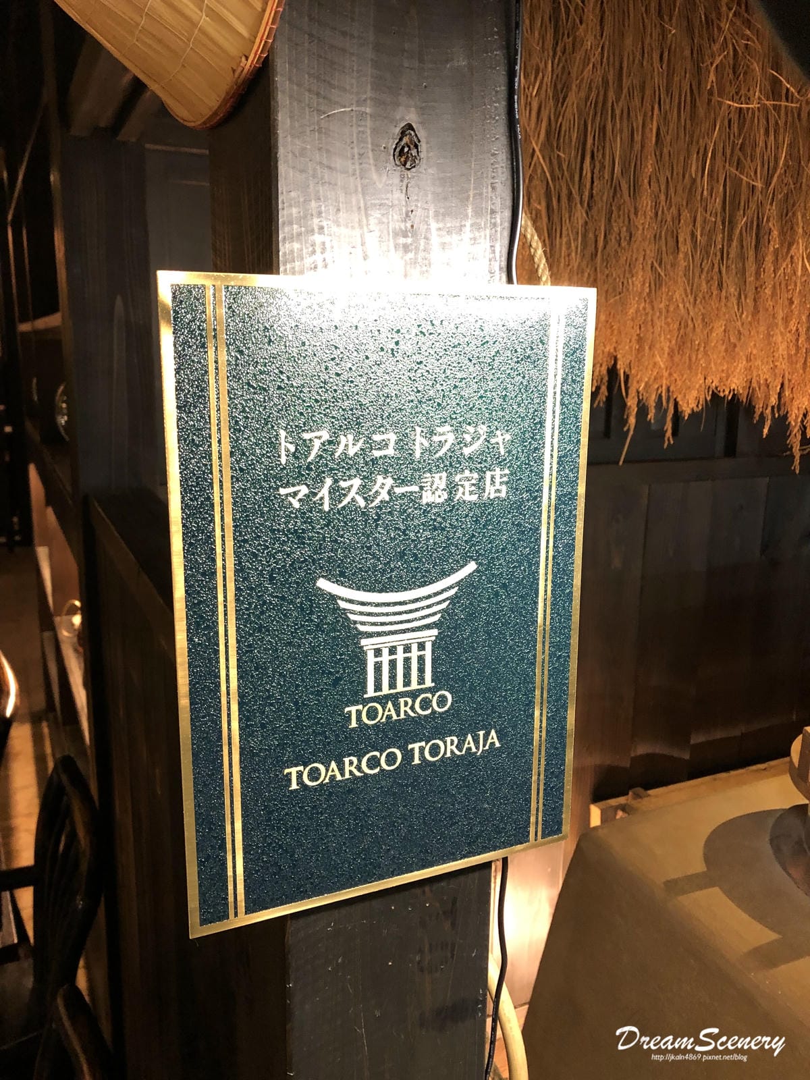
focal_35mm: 28
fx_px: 874
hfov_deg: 49.7
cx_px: 405
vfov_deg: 63.4
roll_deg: -1.2
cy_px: 540
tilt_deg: -13.5
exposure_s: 1/9
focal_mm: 3.99
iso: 100
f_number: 1.8
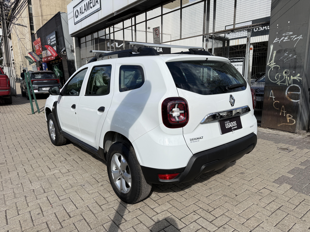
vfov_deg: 56.8
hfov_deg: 71.6
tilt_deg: -10.8
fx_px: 215
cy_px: 116
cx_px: 155
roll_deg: +0.3
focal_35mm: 24
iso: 80
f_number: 1.78
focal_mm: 6.76
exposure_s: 1/6173
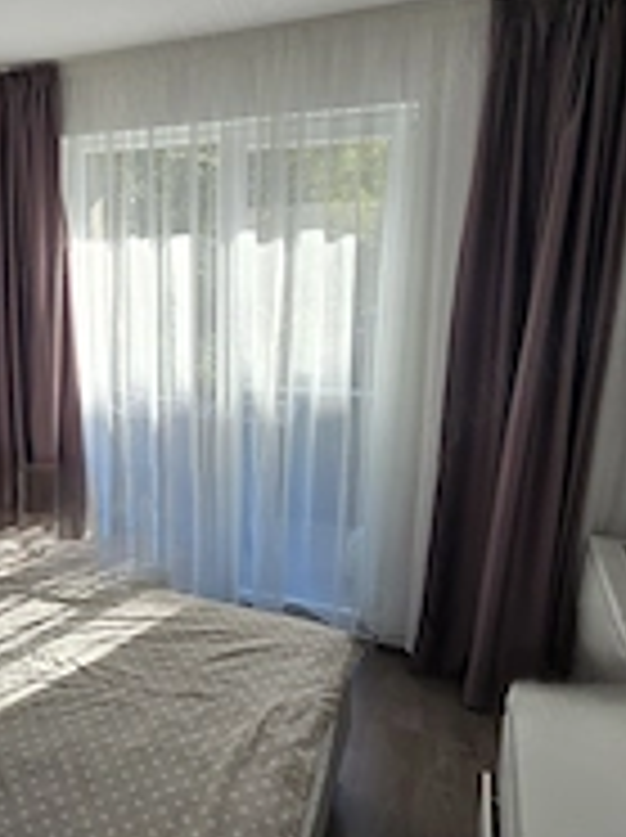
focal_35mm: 28
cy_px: 418
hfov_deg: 46.0
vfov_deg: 63.5
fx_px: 677
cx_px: 90
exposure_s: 1/345
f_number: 2.2
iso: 50
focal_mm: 2.2
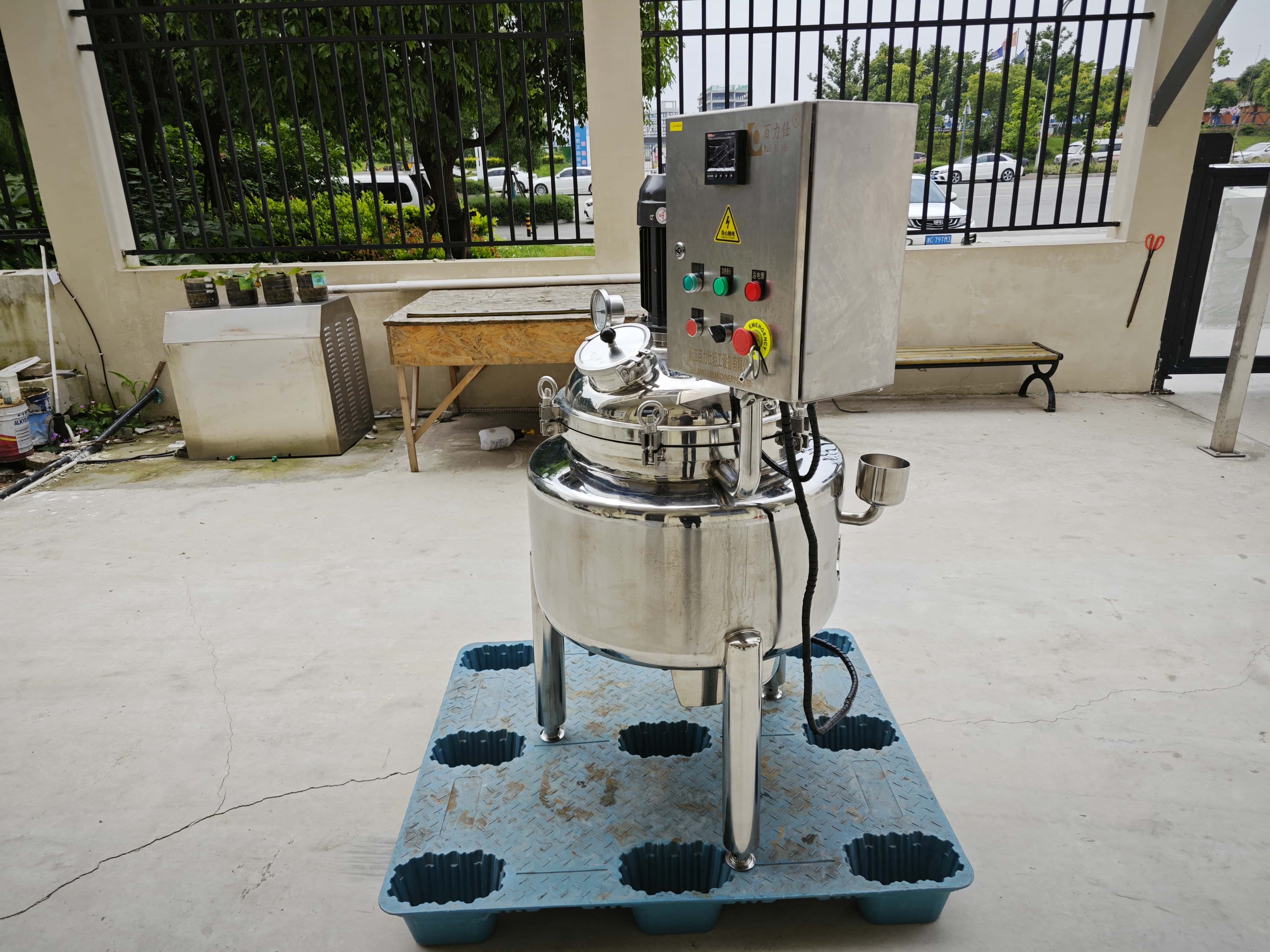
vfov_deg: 58.9
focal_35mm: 23
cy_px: 476
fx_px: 844
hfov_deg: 73.9
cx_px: 635
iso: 50
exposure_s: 1/1827
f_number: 1.8
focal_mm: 5.43
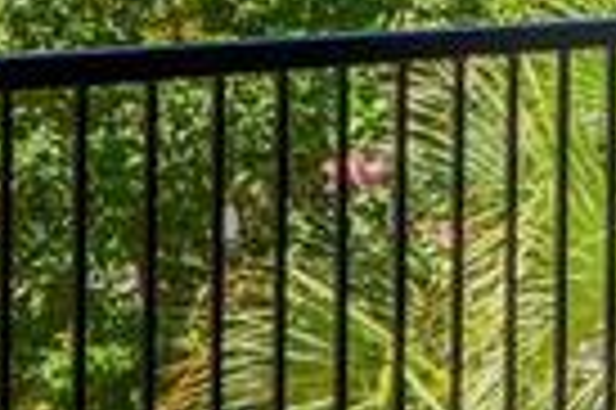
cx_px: 364
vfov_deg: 9.9
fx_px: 2307
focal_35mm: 135
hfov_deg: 15.2
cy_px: -153
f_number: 5.6
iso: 320
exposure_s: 1/200
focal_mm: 12
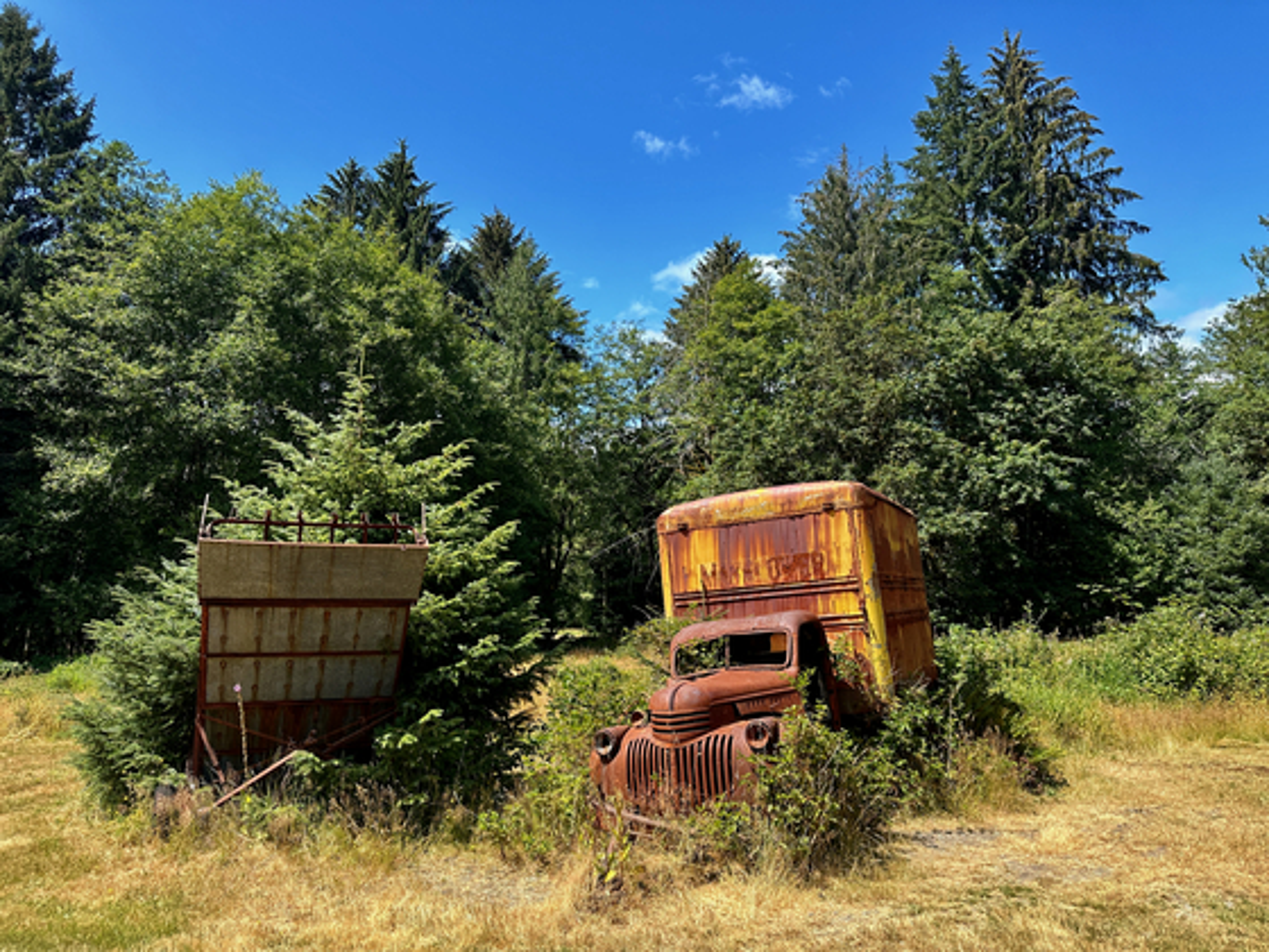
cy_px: 476
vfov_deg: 56.8
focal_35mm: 24
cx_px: 634
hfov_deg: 71.6
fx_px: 880
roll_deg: +0.1
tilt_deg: +9.9
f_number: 1.78
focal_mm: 6.86
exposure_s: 1/2203
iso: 80
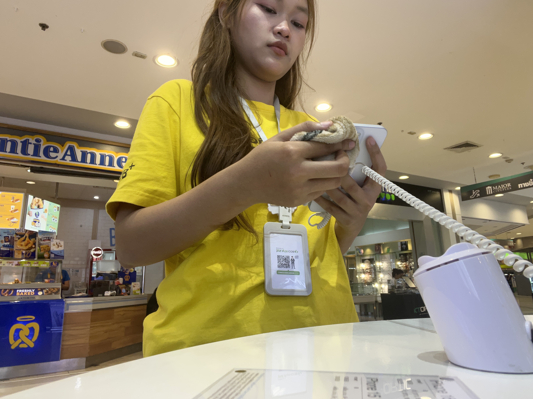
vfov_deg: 56.8
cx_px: 275
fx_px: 370
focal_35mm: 24
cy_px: 193
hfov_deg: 71.6
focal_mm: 2.71
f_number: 2.2
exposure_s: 1/100
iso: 80
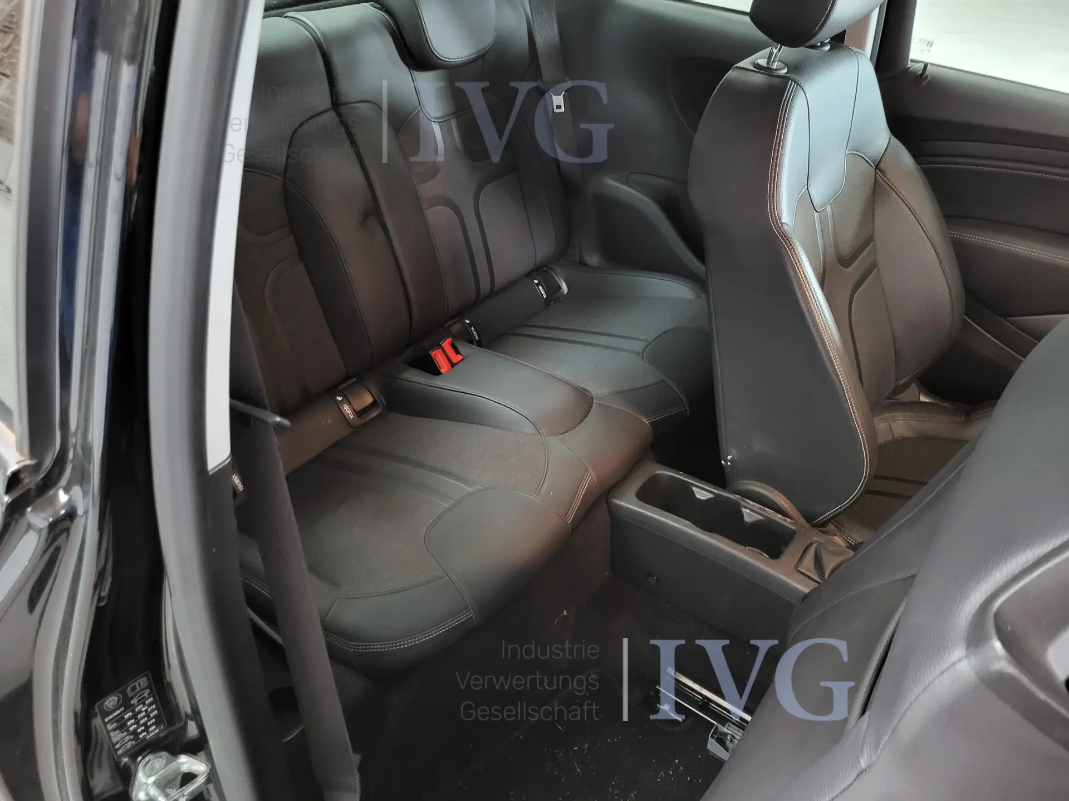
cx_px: 534
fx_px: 803
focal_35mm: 26
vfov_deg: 53.1
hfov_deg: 67.3
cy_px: 400
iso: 1250
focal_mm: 5.4
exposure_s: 1/20
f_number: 1.8
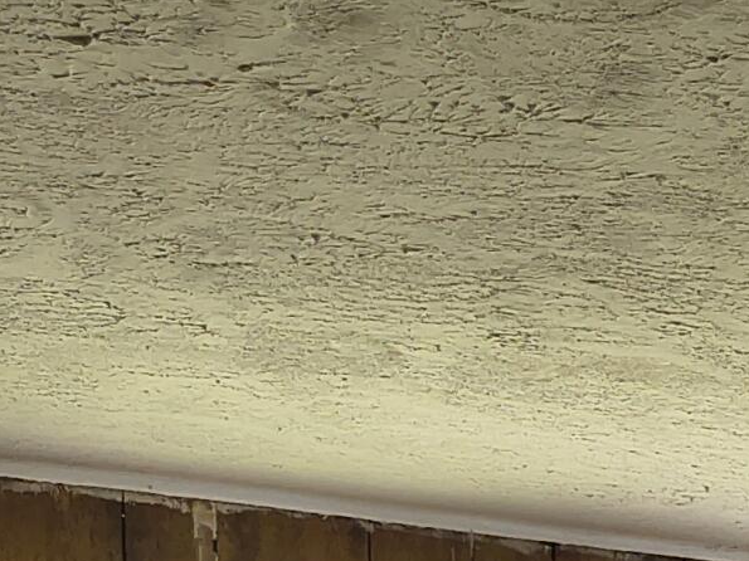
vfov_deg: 10.6
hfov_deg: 13.4
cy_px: 1209
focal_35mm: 126
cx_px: 1503
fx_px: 2726
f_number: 1.7
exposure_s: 1/120
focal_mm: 4.68
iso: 562
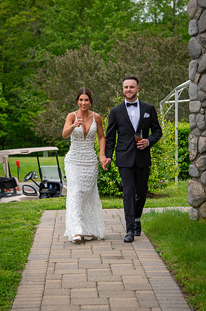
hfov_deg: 11.6
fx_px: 1009
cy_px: 138
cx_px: 42
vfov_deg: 17.5
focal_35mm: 117
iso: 400
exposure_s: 1/1600
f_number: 4
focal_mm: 70
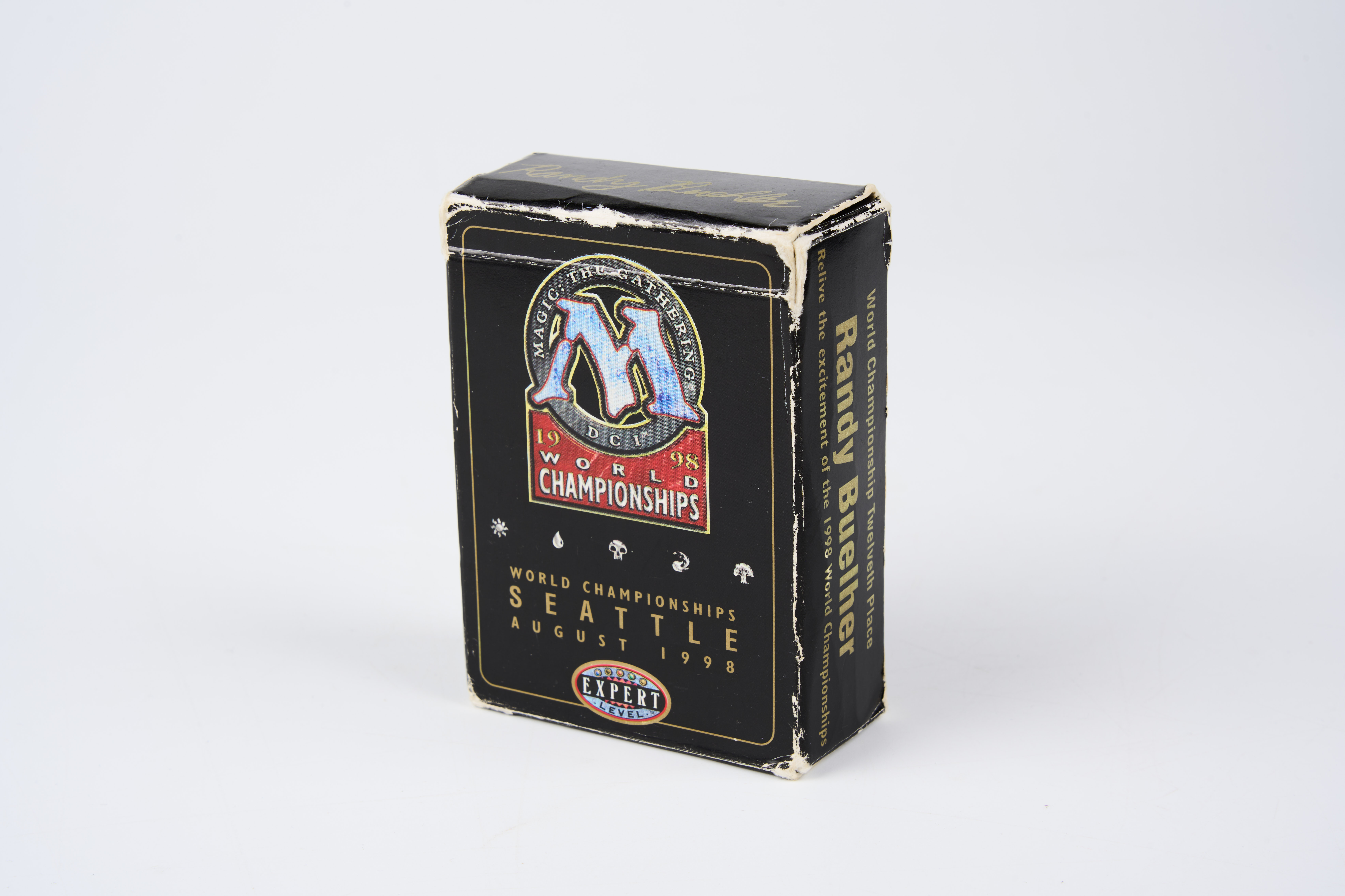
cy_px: 448
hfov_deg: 31.2
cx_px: 672
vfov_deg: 21.1
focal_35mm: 64
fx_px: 2410
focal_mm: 64.5
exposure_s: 1/2
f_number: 16
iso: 50
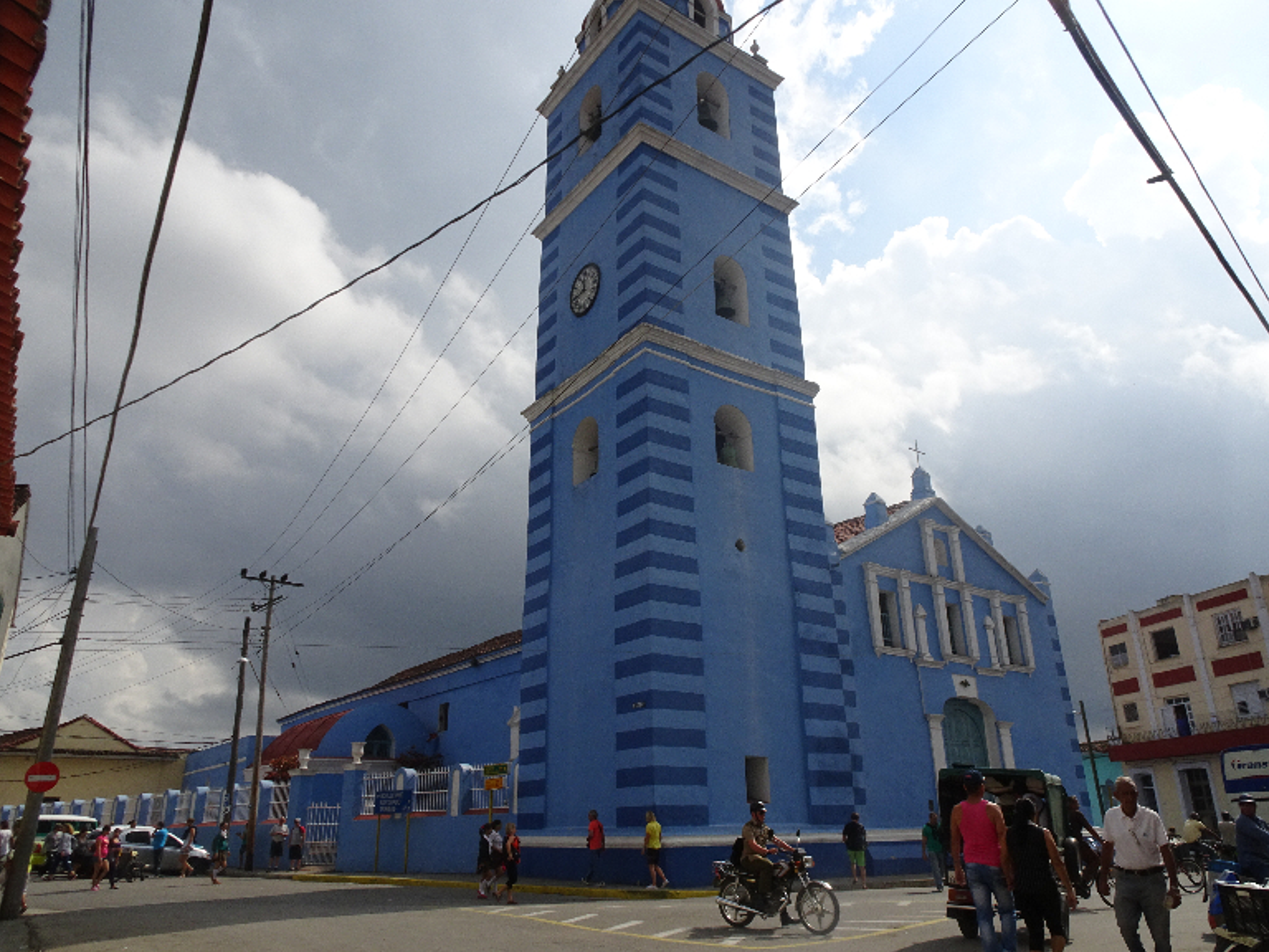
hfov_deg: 69.4
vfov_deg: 54.9
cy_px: 479
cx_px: 636
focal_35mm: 25
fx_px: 916
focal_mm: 4.1
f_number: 3.5
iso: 80
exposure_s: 1/2000
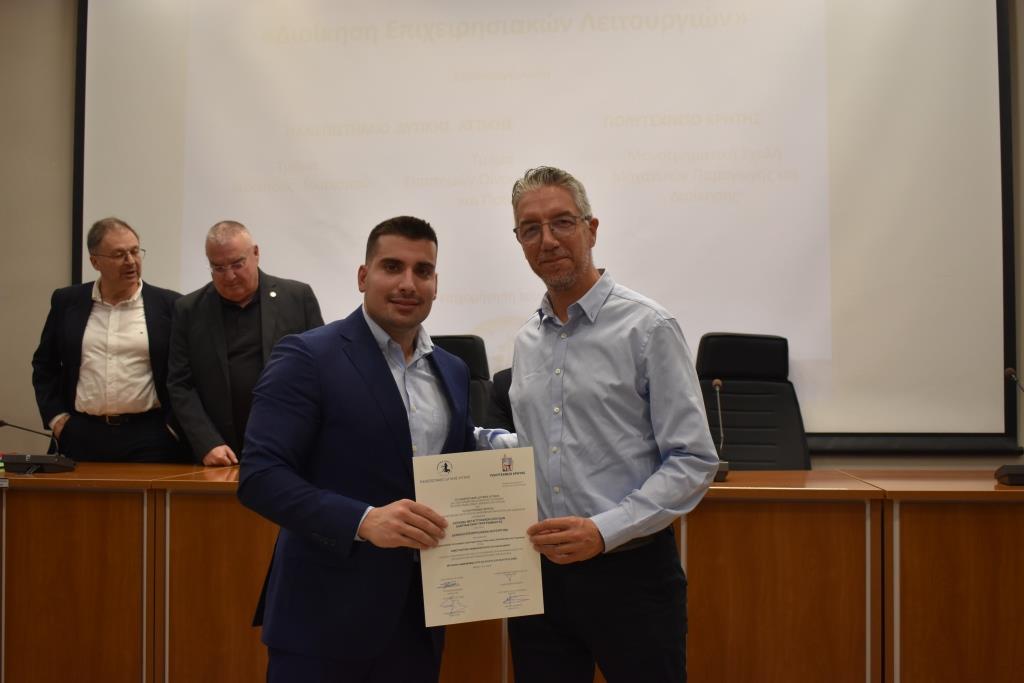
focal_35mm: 39
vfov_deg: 34.2
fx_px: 1109
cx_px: 512
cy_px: 342
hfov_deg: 49.5
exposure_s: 1/160
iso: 800
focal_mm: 26
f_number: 4
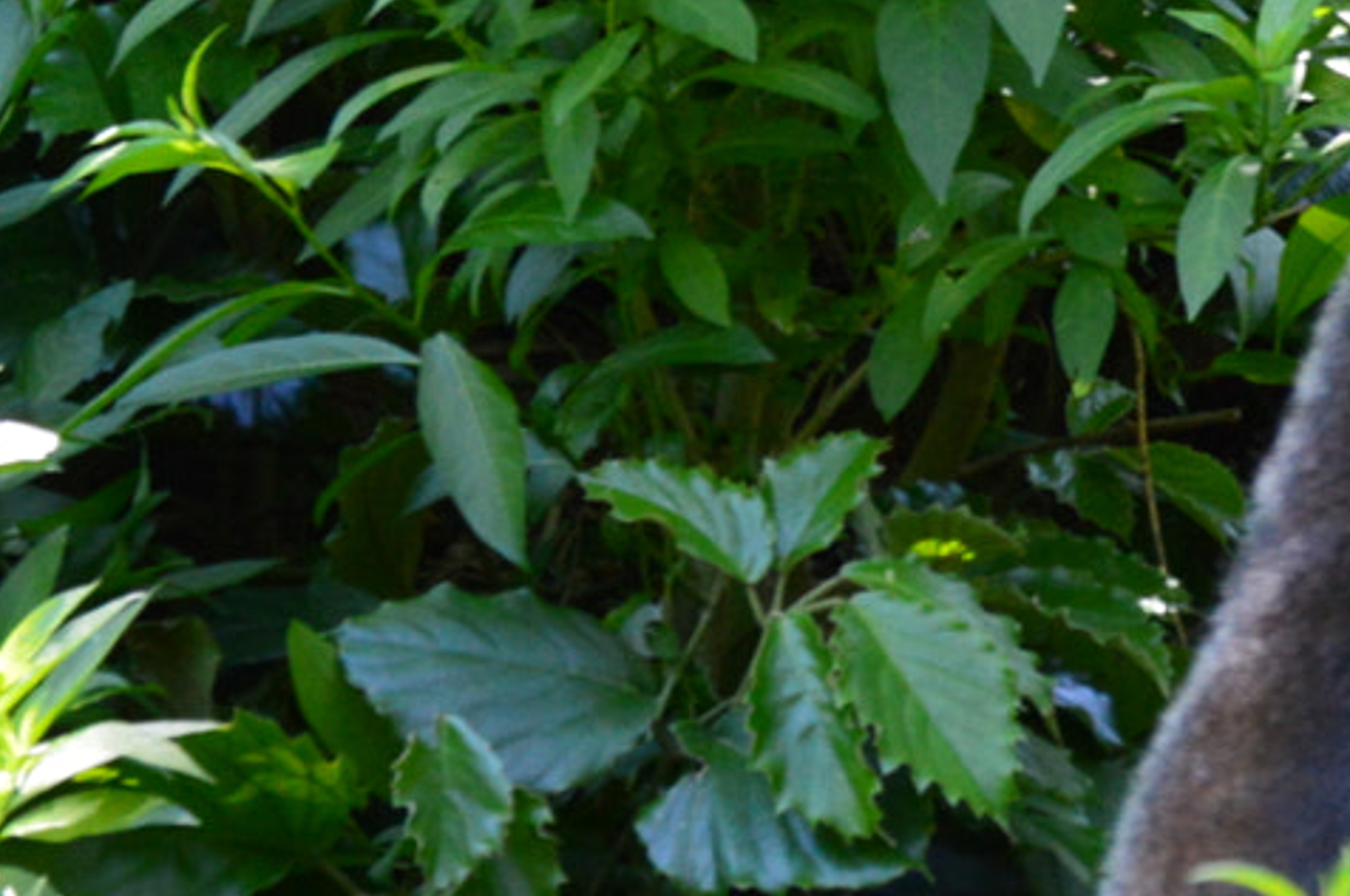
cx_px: 2572
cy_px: -113
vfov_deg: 2.0
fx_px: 25396
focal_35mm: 678
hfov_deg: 3.0
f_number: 8
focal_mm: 105
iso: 800
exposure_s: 1/125
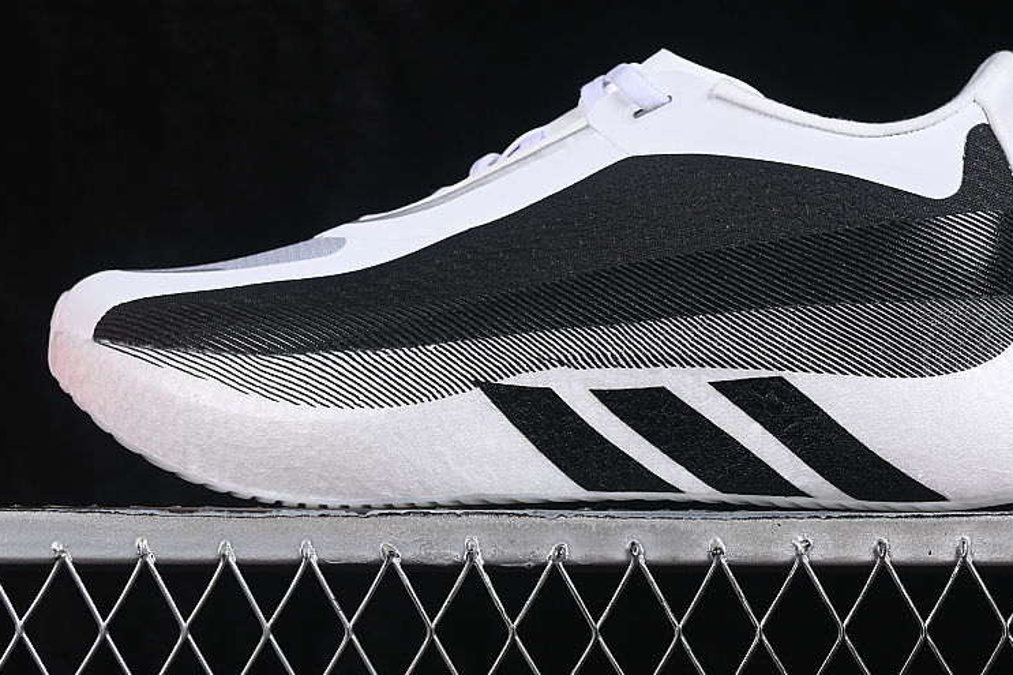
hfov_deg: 18.7
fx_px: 3066
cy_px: 206
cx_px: 590
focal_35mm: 109
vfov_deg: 12.5
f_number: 8
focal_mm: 50
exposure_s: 1/80
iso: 160
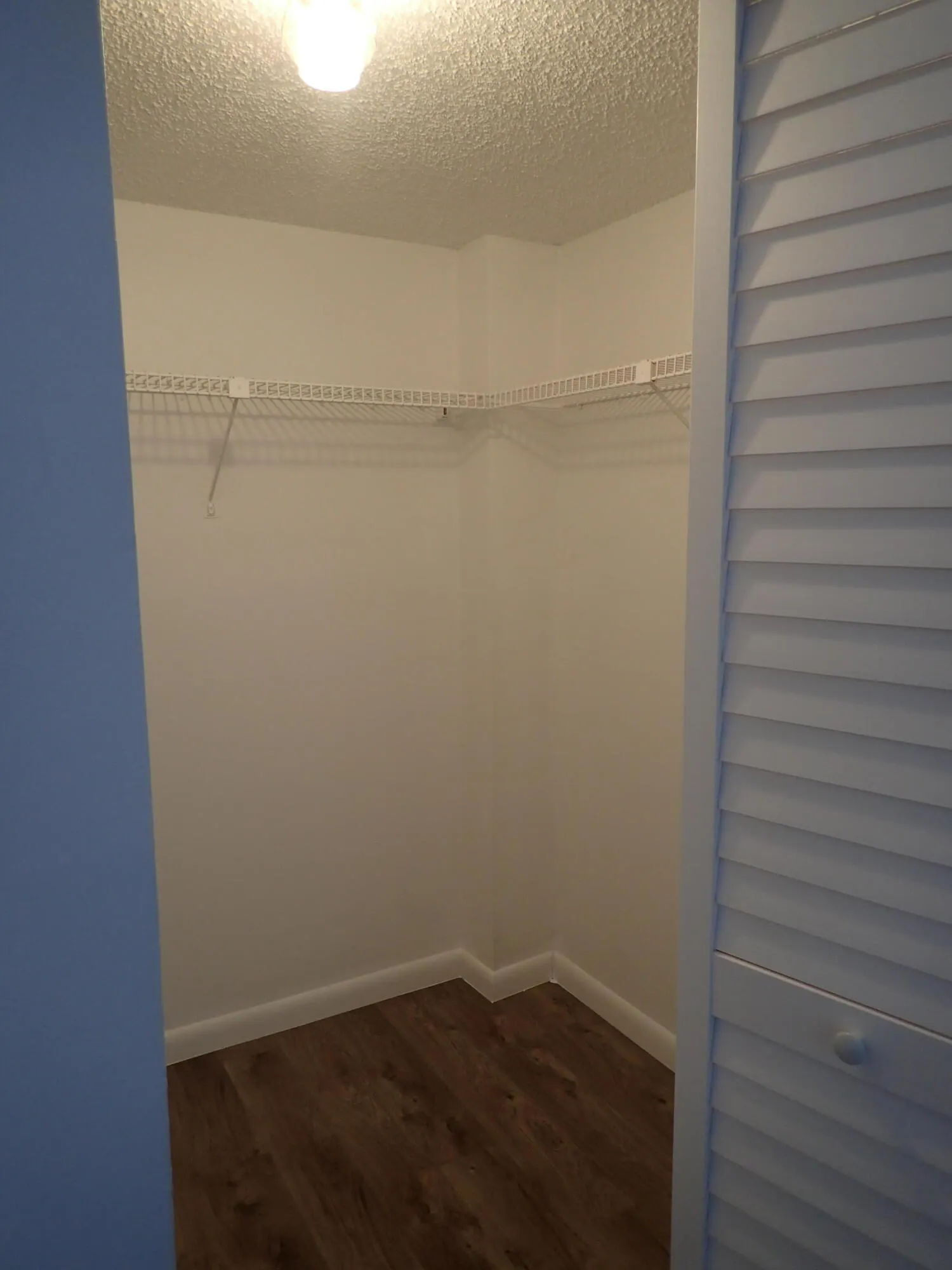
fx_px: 917
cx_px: 476
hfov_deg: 54.9
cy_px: 635
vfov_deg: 69.4
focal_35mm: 25
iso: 160
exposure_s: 1/60
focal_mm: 4.5
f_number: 2
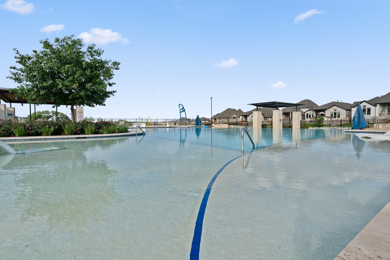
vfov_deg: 67.4
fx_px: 195
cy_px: 127
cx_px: 210
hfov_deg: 89.8
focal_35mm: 18
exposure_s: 1/640
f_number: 10
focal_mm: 16
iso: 640
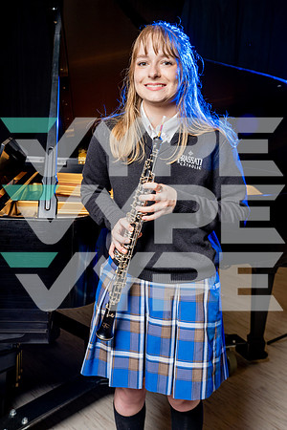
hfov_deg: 30.5
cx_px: 144
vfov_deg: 44.5
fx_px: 526
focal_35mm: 44
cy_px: 215
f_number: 7.1
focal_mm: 44
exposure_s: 1/250
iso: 200
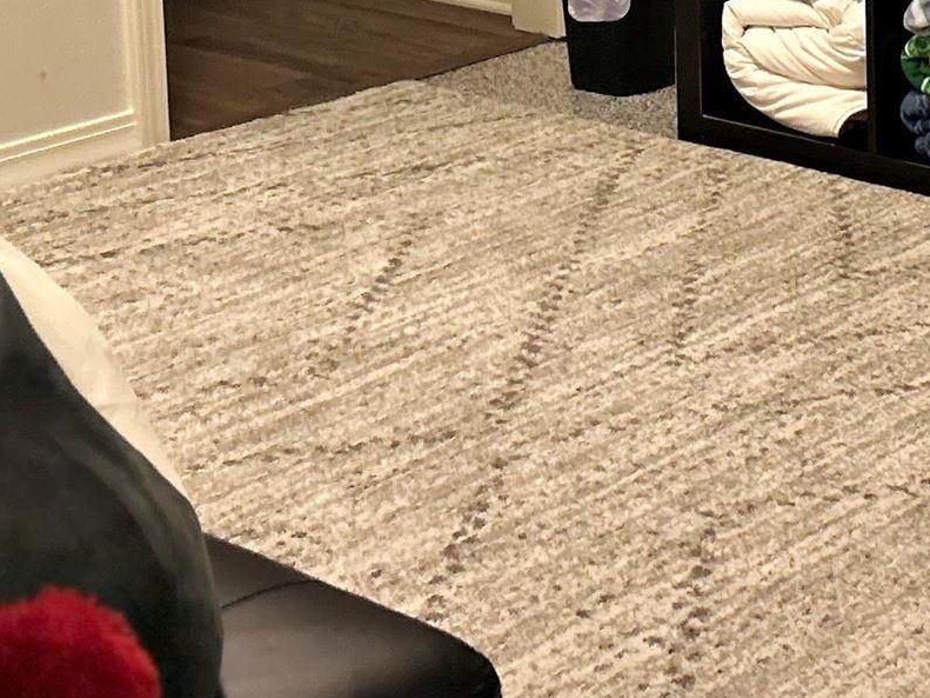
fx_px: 2713
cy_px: -341
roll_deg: +0.9
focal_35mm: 101
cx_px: 1015
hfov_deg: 18.7
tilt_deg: -7.2
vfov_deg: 13.8
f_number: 1.5
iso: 200
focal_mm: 5.7
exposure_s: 1/60
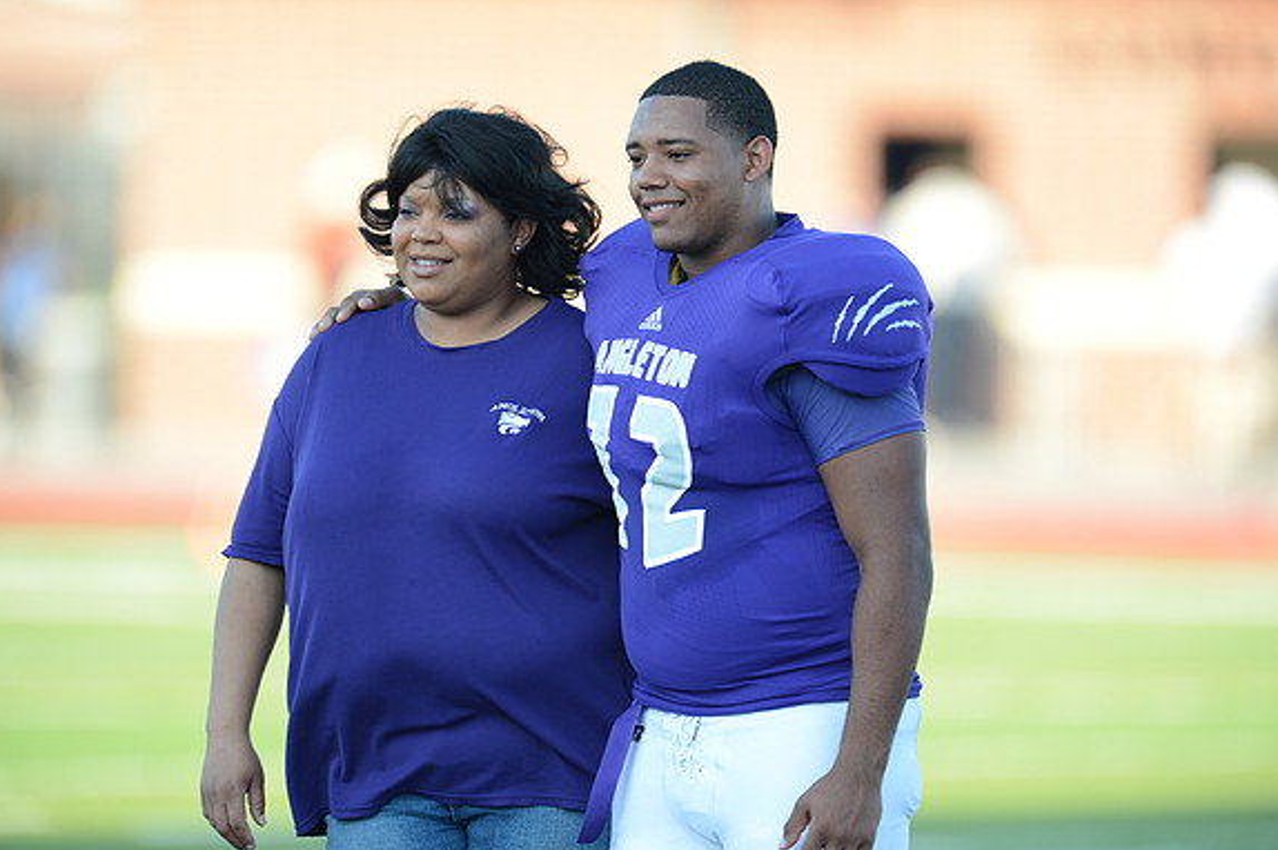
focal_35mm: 556
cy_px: 427
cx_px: 637
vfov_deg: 2.5
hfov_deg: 3.7
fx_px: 19726
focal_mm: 550
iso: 800
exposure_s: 1/800
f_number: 4
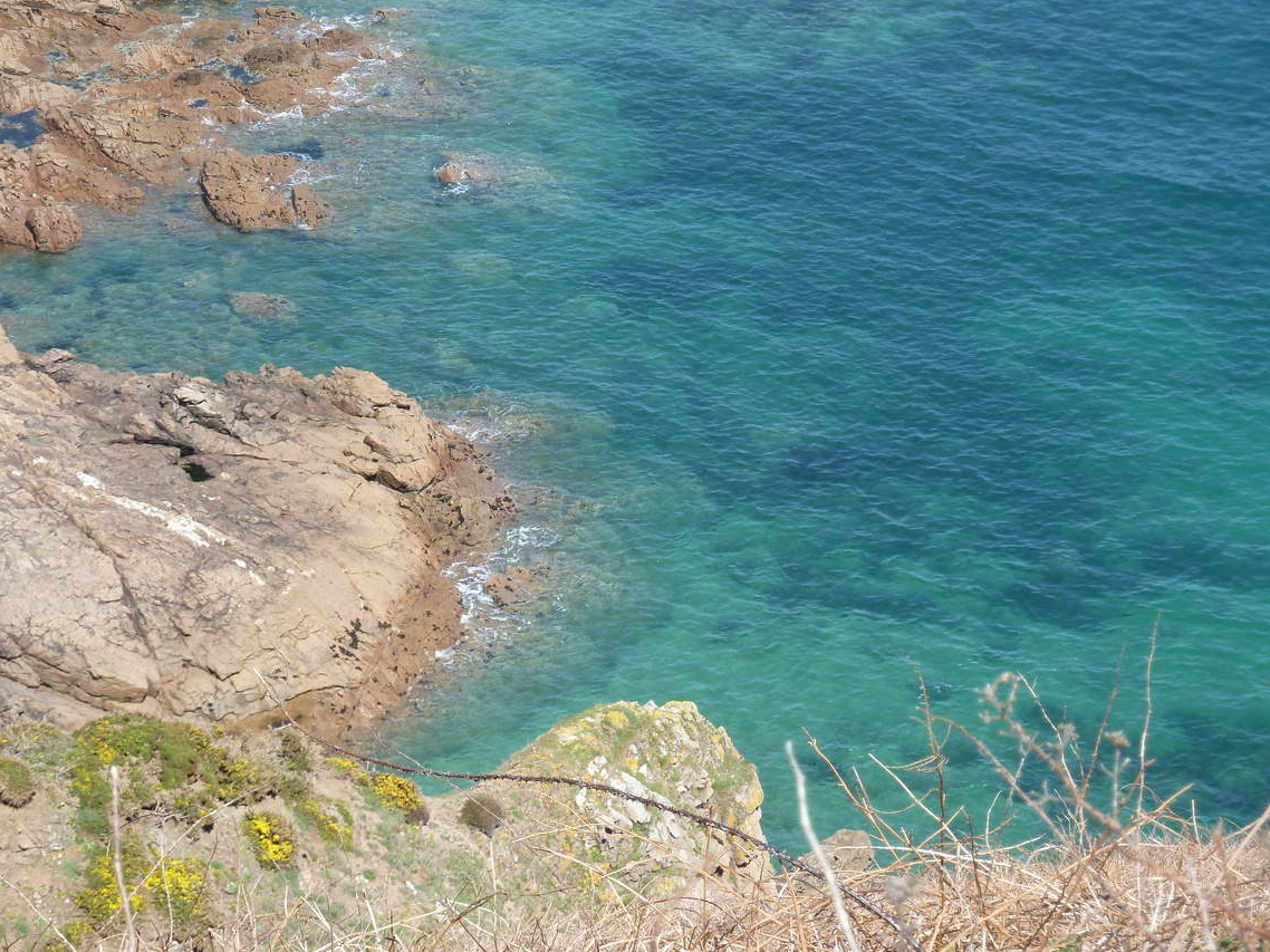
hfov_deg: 14.6
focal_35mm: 135
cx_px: 656
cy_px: 452
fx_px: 4952
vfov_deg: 11.0
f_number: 4.4
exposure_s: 1/250
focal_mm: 21
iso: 80
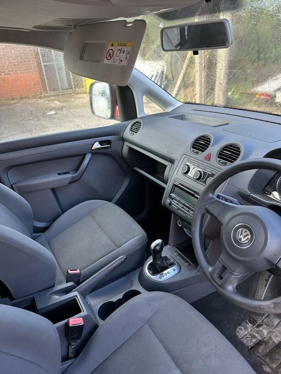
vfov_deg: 71.6
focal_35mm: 24
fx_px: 260
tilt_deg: -27.5
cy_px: 187
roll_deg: +5.1
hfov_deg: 56.8
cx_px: 140
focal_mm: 6.86
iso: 80
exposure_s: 1/121
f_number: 1.78
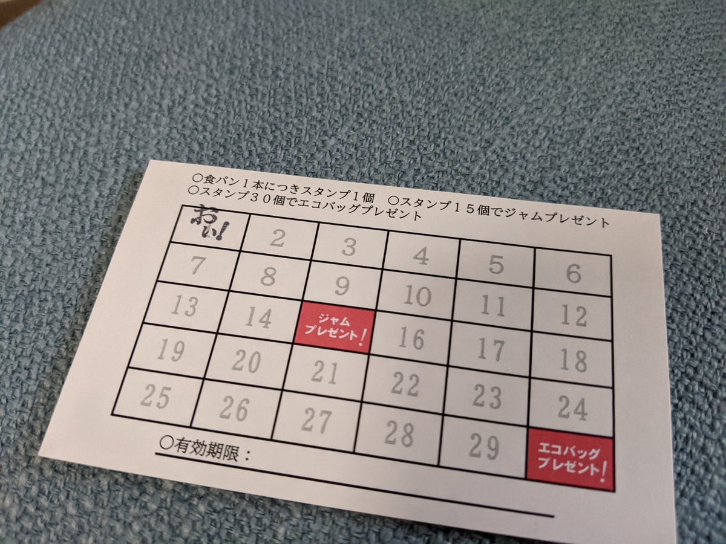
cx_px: 363
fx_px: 566
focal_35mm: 27
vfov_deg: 51.4
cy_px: 272
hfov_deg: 65.3
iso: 893
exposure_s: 1/120
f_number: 1.8
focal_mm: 4.44
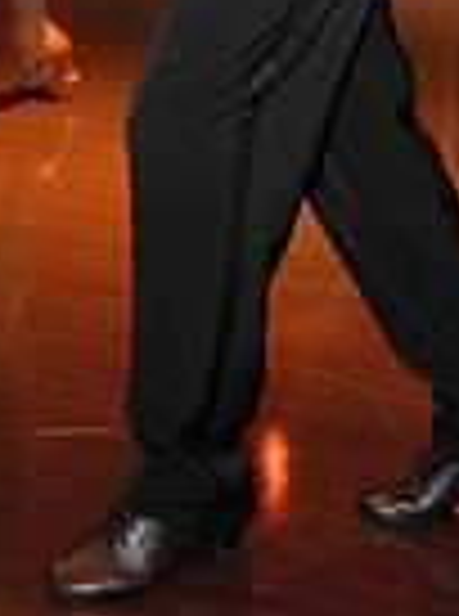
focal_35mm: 98
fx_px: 1741
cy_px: -126
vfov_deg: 19.0
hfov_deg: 14.8
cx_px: 7
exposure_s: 1/125
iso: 4000
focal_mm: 24
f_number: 4
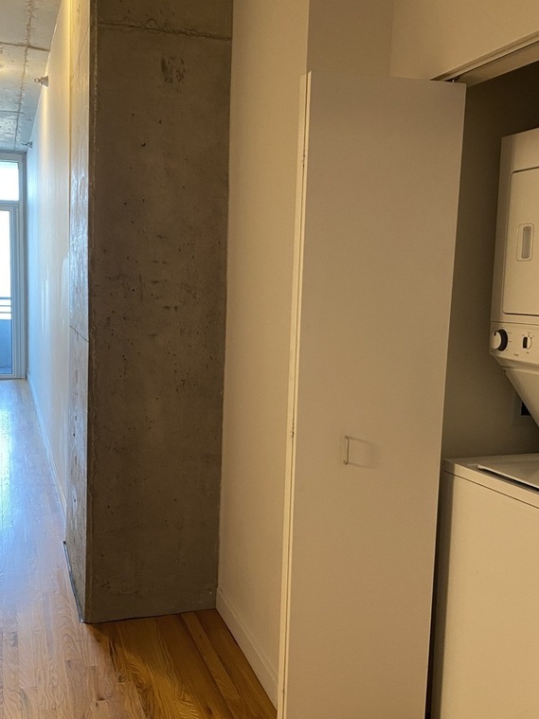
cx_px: 247
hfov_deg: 38.6
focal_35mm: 37
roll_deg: -2.7
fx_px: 768
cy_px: 392
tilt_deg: -8.7
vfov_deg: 50.1
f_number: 1.8
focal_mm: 4.25
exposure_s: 1/60
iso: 200
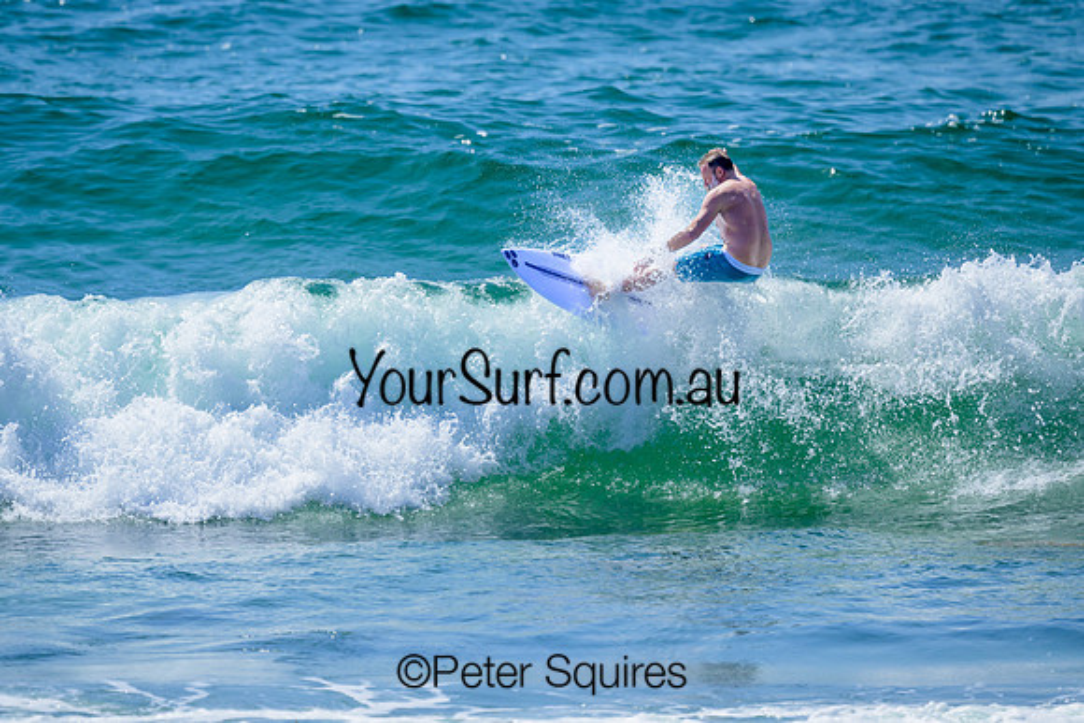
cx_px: 542
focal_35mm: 800
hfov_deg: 2.6
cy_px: 362
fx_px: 24093
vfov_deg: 1.7
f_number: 6.3
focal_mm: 800
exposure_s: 1/2000
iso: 220
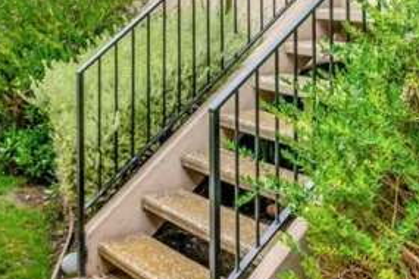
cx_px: 164
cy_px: -63
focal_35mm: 62
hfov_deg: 32.3
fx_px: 722
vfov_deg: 20.4
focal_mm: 21
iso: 400
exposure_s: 1/320
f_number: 8
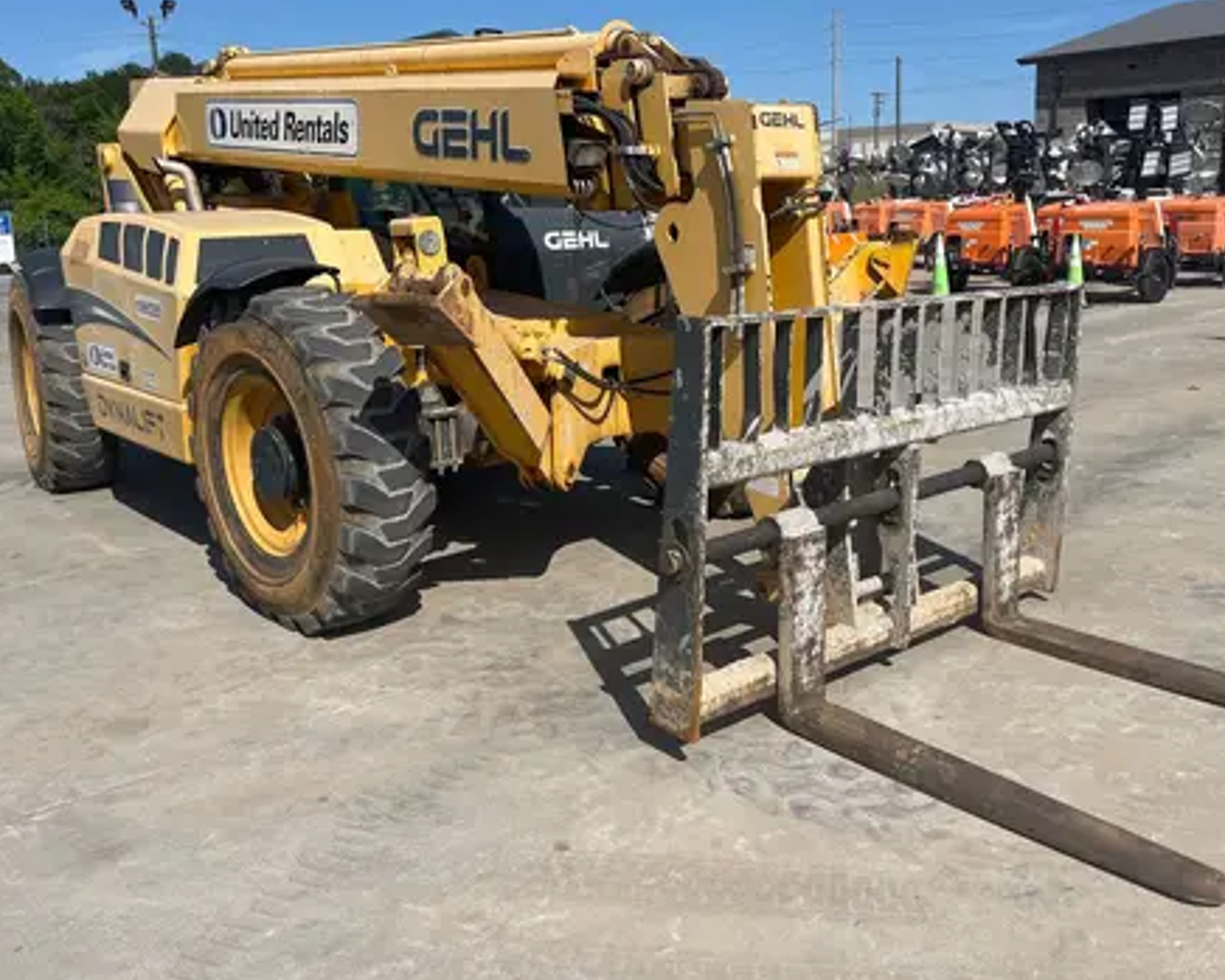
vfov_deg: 45.6
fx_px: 1160
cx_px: 686
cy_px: 409
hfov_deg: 55.5
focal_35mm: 32
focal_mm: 5.1
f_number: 1.6
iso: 50
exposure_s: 1/5319
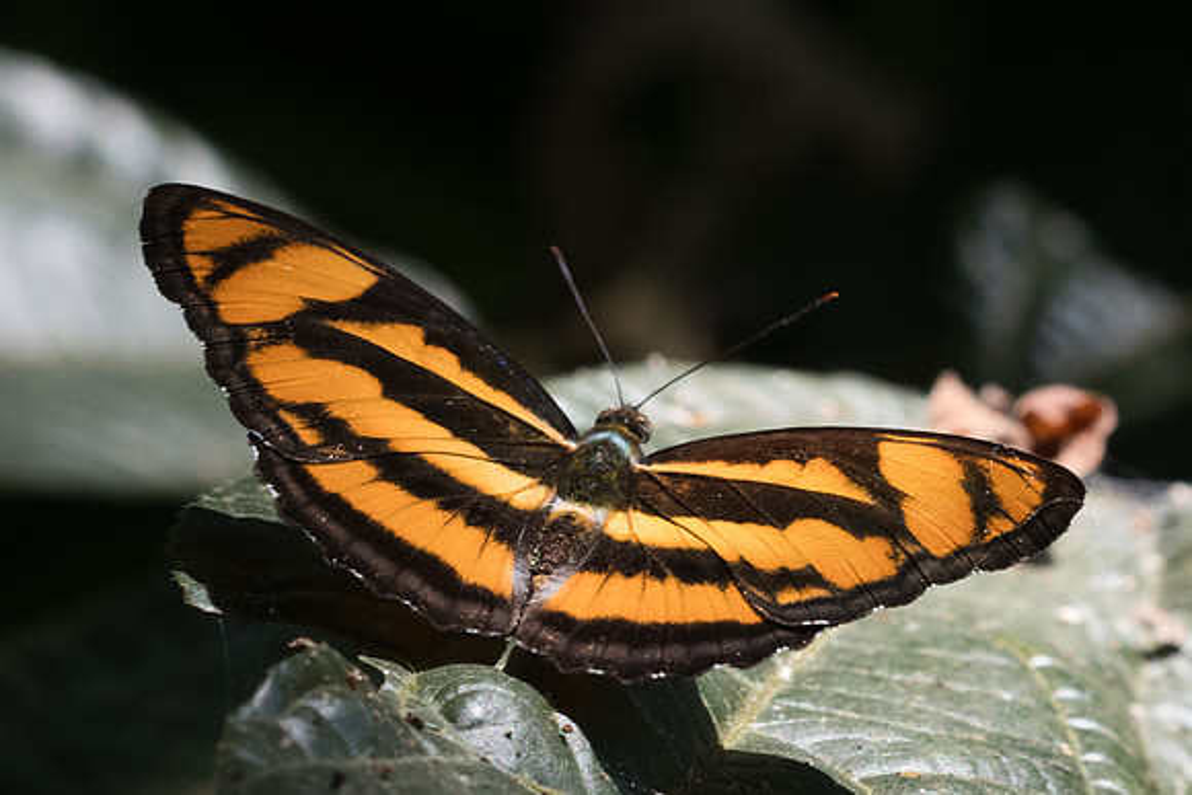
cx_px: 516
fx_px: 20855
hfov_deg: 3.3
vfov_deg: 2.2
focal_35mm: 630
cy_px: 542
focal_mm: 150
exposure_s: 1/500
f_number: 8
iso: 800
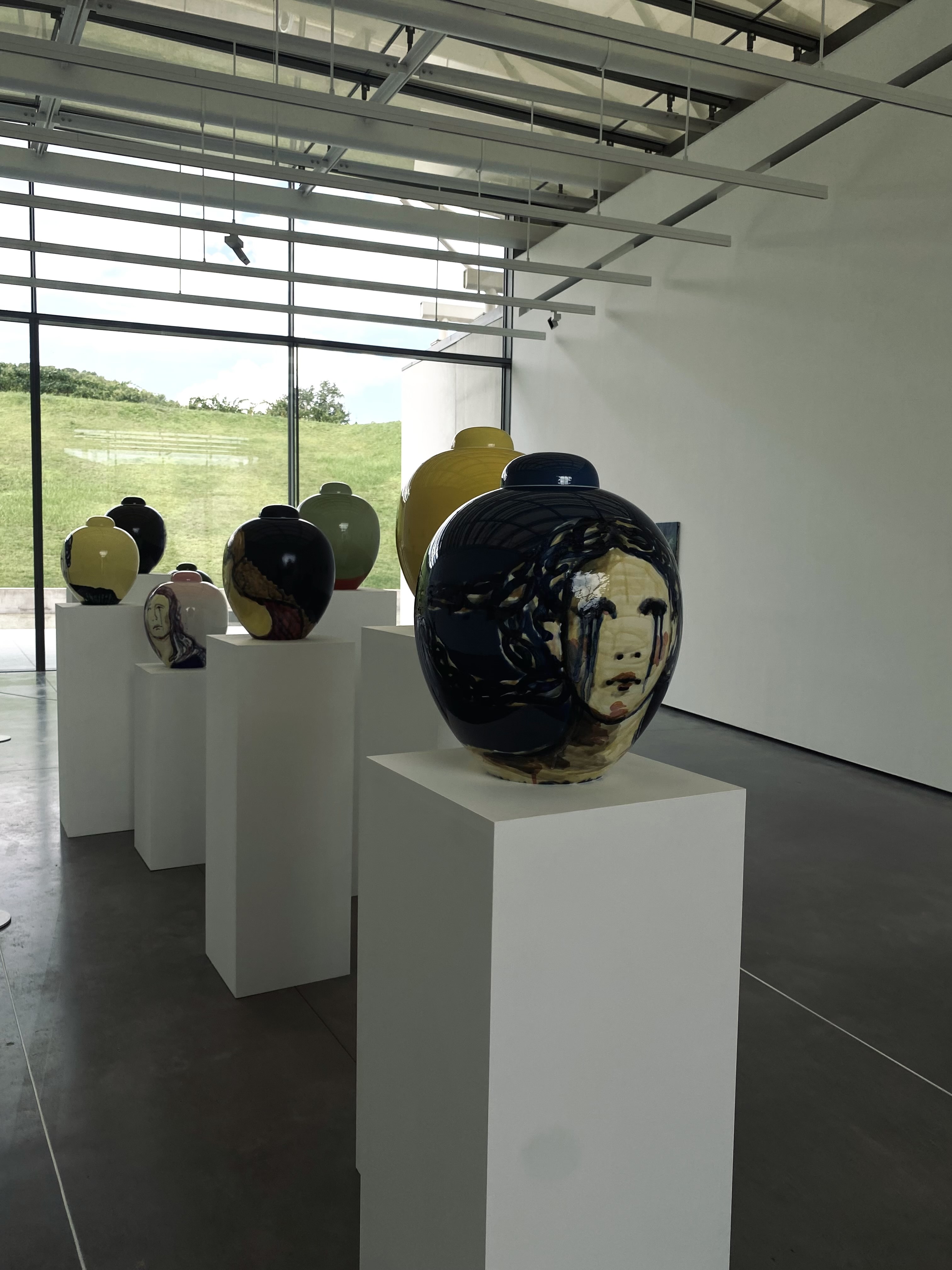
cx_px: 476
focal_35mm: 26
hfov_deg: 53.1
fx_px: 953
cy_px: 635
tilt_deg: -2.5
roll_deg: -1.5
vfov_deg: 67.3
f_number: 1.8
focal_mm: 4.25
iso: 32
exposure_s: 1/1043
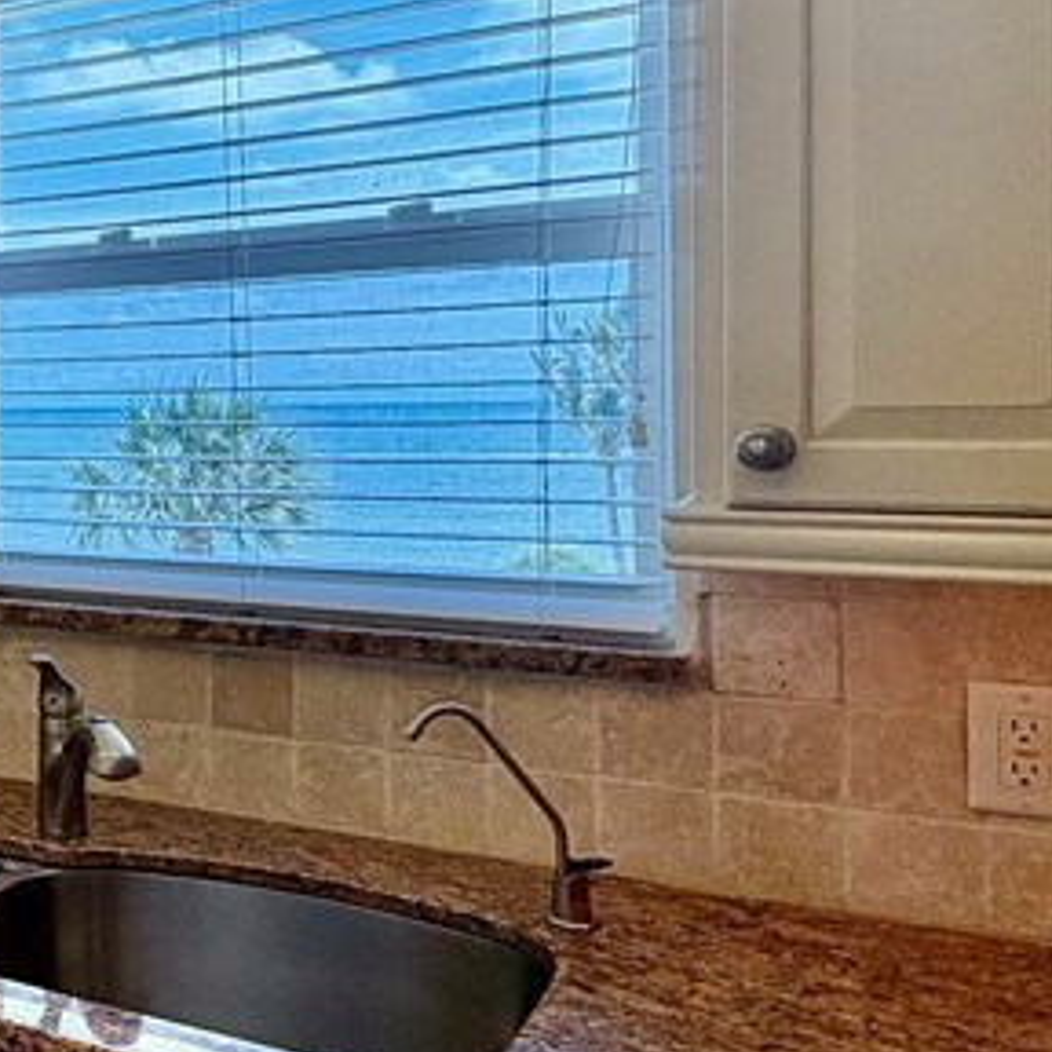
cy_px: 427
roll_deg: +0.9
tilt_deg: -0.6
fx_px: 1513
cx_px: -405
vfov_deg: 38.2
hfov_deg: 28.9
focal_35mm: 44
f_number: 2.2
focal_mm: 2.22
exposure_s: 1/120
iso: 64
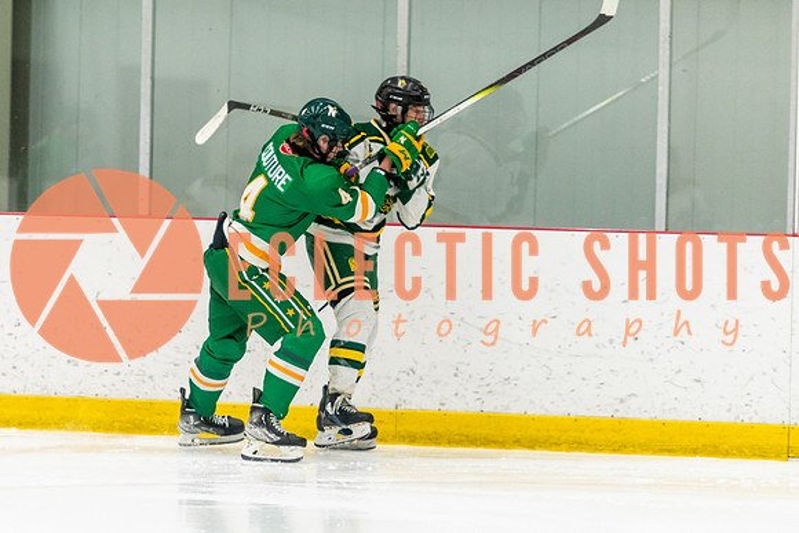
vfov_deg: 5.2
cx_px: 222
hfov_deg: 7.8
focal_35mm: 263
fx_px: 5835
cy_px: 253
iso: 3200
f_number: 2.8
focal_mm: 180
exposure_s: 1/800
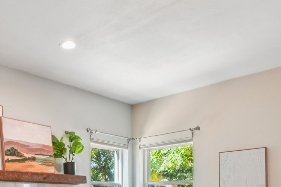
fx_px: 320
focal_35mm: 41
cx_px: 48
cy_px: 207
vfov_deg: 29.3
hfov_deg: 44.6
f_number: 8
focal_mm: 10
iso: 400
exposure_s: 1/6
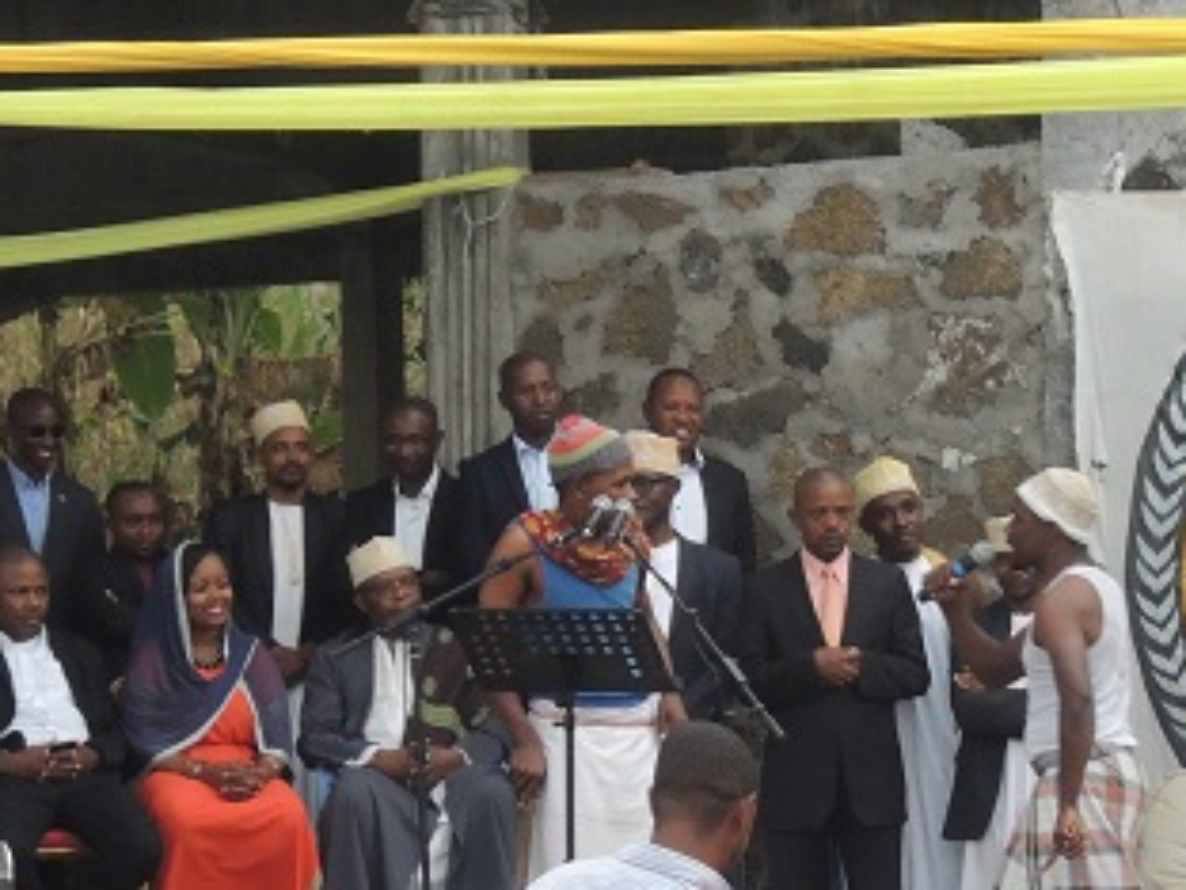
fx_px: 5756
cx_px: 1011
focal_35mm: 168
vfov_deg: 8.8
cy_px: 753
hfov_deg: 11.7
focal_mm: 12.5
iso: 400
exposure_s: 1/60
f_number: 4.5
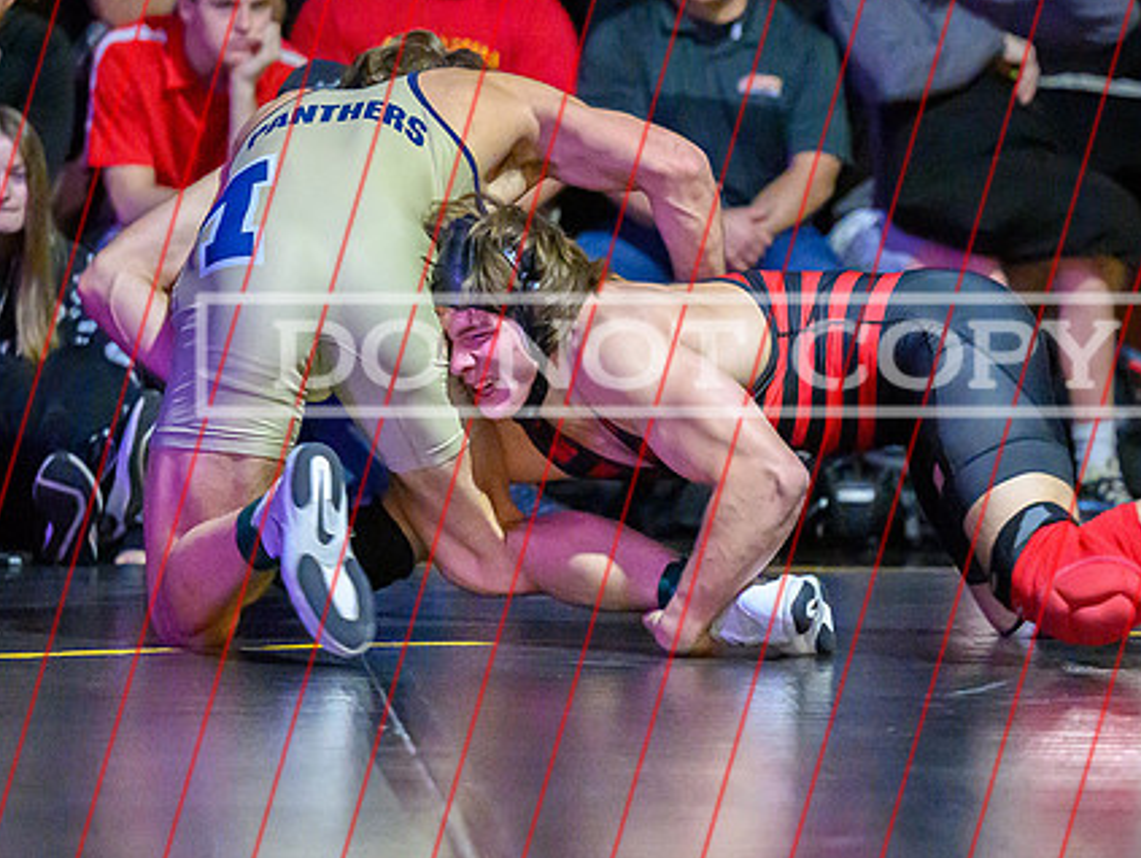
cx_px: 753
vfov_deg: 6.0
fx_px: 8214
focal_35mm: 249
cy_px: 403
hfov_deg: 7.9
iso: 12800
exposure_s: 1/500
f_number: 2.8
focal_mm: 125
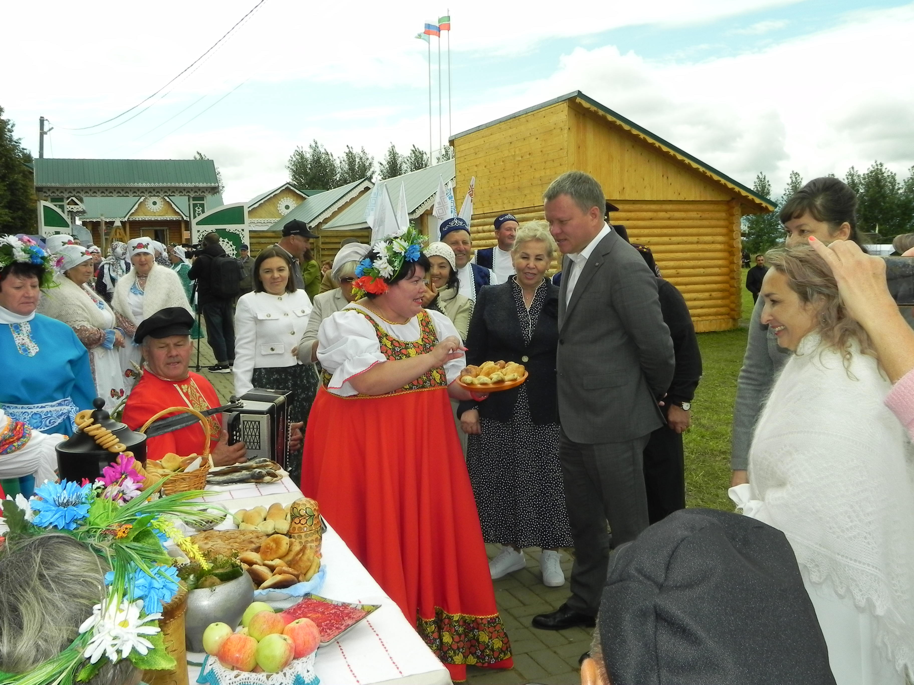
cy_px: 342
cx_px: 457
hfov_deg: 55.4
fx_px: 871
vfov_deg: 42.9
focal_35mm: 33
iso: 160
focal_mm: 5.9
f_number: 5.6
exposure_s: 1/406
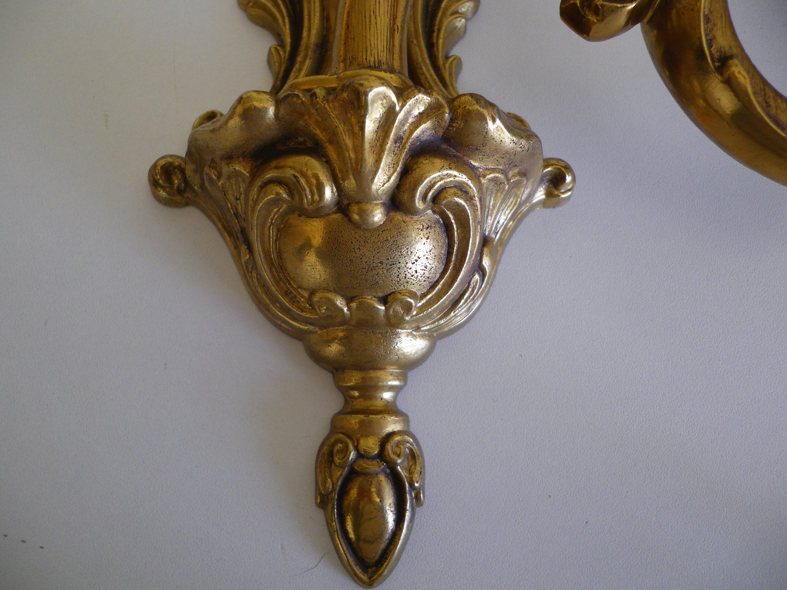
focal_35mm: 28
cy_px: 295
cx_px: 394
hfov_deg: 63.4
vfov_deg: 49.7
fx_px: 637
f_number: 2.6
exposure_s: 1/60
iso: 100
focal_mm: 4.9
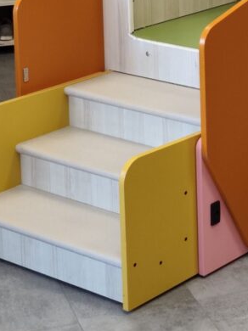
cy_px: -67
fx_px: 1205
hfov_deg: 11.6
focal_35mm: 126
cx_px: 268
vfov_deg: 15.1
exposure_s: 1/100
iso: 400
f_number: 1.7
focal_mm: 6.07
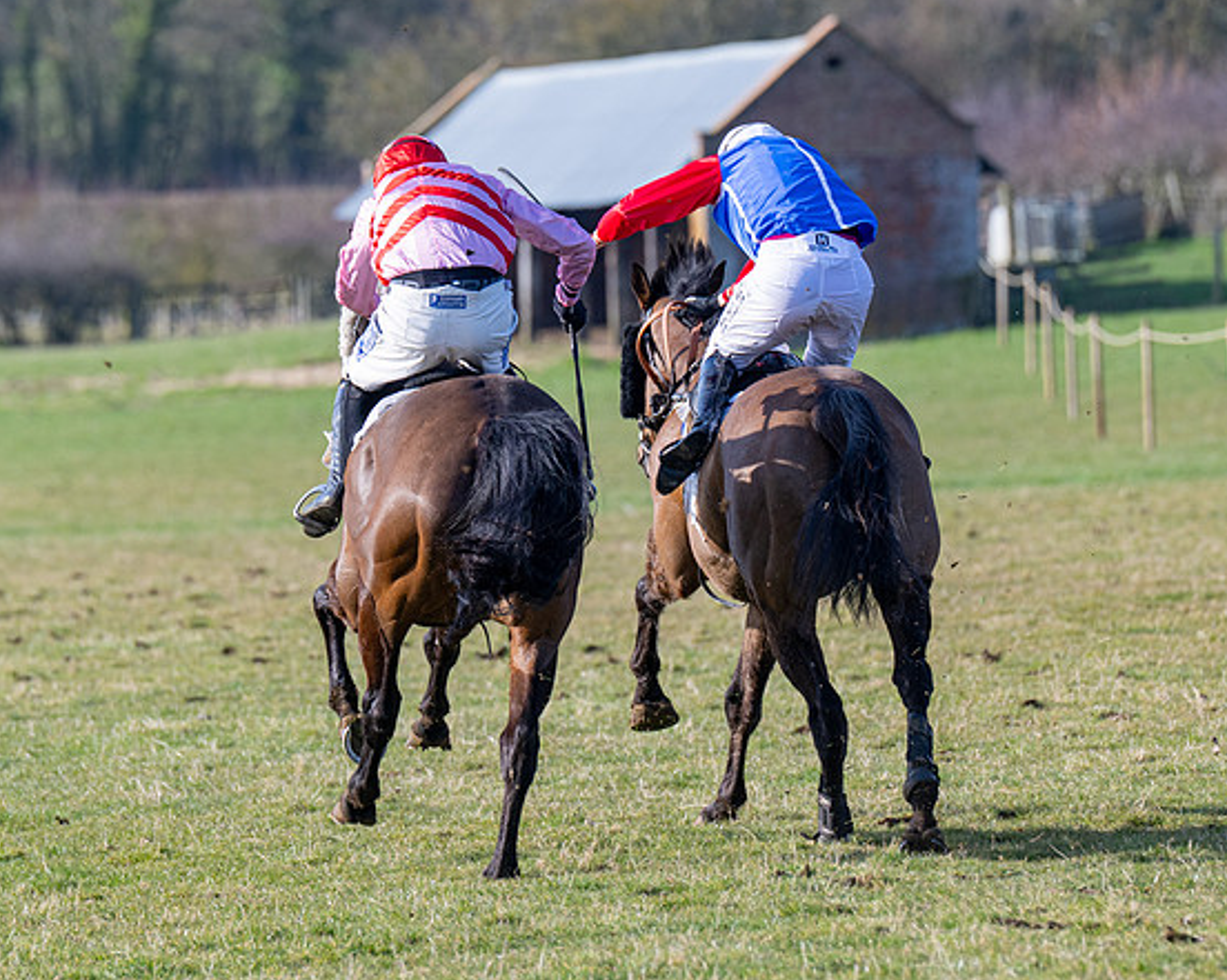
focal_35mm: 369
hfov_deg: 5.2
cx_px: 640
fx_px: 13393
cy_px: 506
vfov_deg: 4.2
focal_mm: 200
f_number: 4
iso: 200
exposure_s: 1/1250
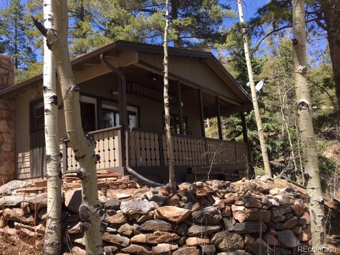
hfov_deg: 61.7
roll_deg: +3.8
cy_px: 128
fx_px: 285
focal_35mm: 29
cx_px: 170
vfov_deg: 48.2
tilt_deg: +10.8
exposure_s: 1/405
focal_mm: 4.15
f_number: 2.2
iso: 25
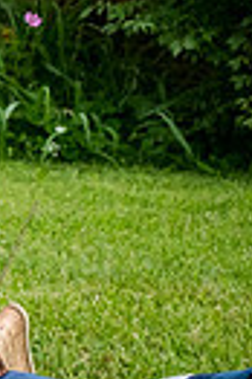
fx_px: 2474
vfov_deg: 8.7
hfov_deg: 5.4
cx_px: -568
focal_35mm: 235
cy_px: 8
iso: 500
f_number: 9
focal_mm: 50
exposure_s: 1/400
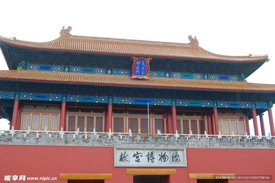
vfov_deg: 28.9
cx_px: 138
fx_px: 355
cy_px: 92
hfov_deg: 42.4
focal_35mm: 46
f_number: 6.3
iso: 200
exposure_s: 1/160
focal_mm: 31
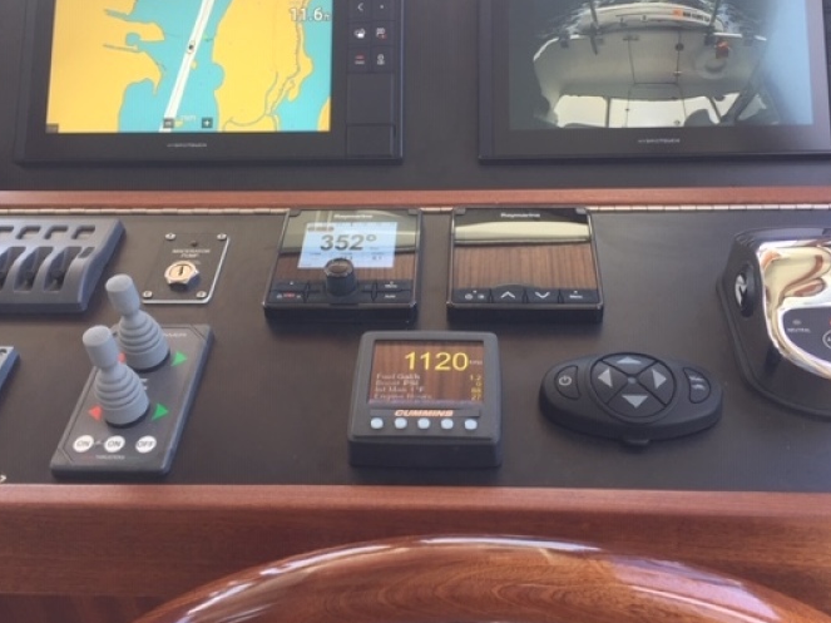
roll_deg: -1.8
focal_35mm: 35
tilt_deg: -29.2
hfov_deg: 52.6
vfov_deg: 40.6
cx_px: 427
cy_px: 266
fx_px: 840
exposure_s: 1/60
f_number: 2.2
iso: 40
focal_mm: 4.15
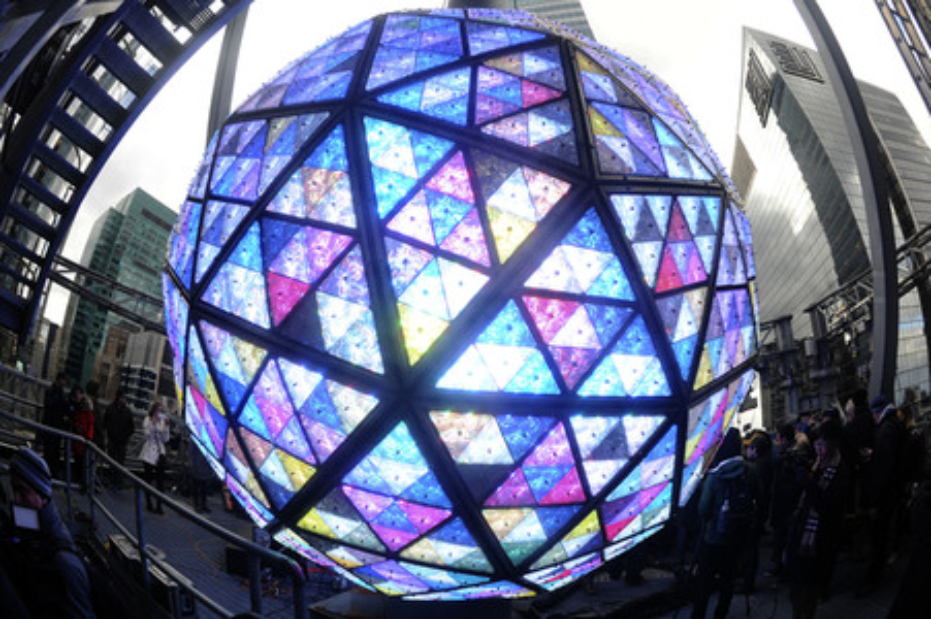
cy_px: 310
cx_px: 466
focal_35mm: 16
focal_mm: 16
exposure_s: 1/320
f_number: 5.6
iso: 500
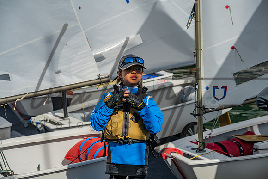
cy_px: 90
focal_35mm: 85
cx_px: 134
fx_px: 633
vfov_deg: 16.1
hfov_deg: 23.9
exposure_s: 1/400
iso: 100
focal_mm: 85
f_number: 6.3
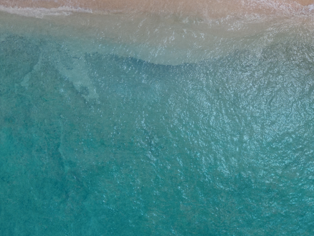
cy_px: 83
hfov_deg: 38.6
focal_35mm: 46
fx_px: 417
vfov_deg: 31.3
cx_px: 278
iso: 100
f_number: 2.8
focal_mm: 4.5
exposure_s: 1/1250
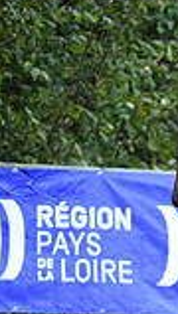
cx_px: 572
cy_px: 225
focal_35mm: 763
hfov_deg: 1.6
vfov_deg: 2.8
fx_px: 6372
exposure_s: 1/1250
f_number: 4.5
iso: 1100
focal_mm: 200
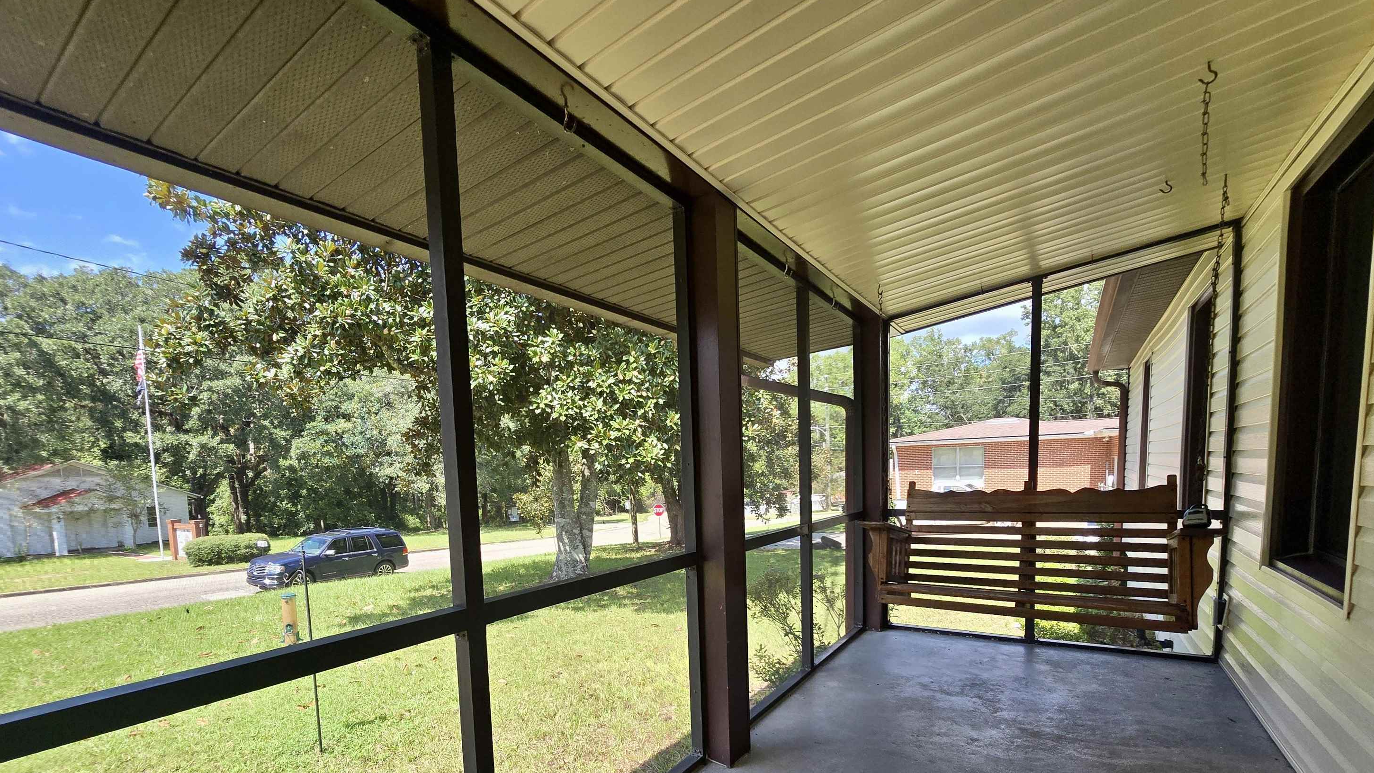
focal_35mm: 15
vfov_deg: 67.9
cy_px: 534
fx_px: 547
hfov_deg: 102.9
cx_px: 658
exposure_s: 1/367
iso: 50
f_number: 2.2
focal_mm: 2.2
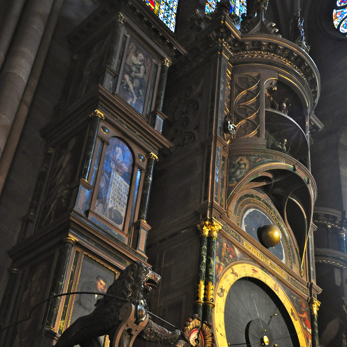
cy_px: 246
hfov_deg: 34.0
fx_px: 567
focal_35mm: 50
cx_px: 173
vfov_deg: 33.5
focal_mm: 26
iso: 1600
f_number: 4
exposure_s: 1/40
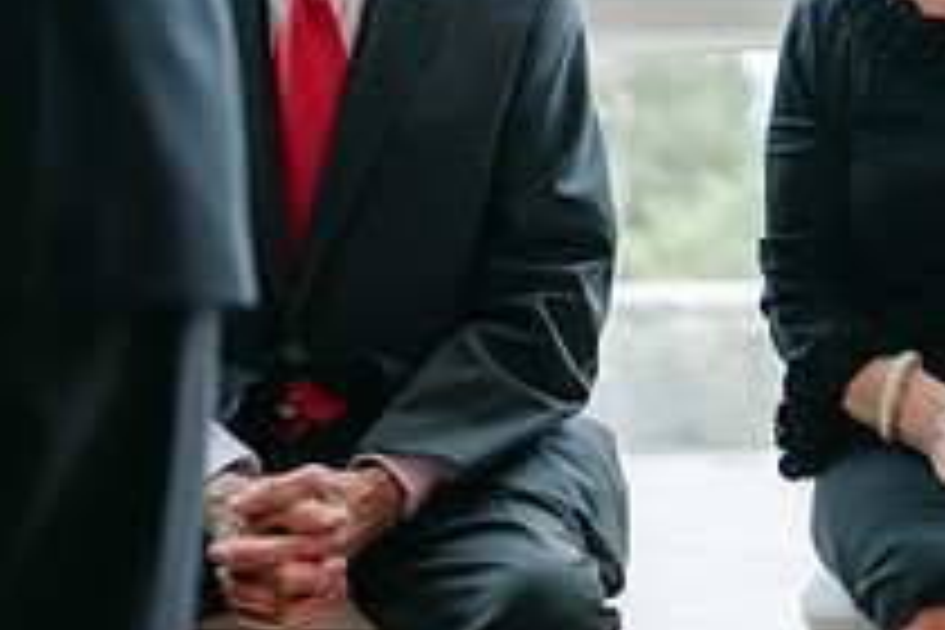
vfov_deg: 13.7
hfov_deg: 20.4
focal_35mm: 98
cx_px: 860
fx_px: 2572
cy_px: -45
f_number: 1.4
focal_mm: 35
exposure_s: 1/1000
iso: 100
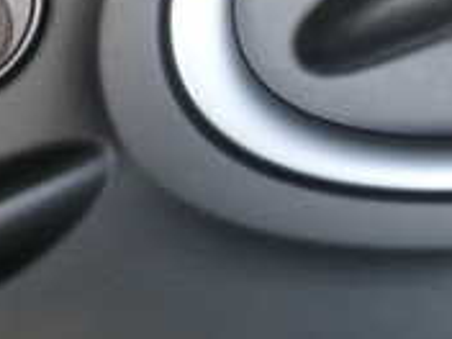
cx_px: 277
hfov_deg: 23.0
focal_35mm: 85
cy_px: 26
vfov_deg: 17.1
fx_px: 1110
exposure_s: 1/60
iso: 200
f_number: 2
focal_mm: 4.5
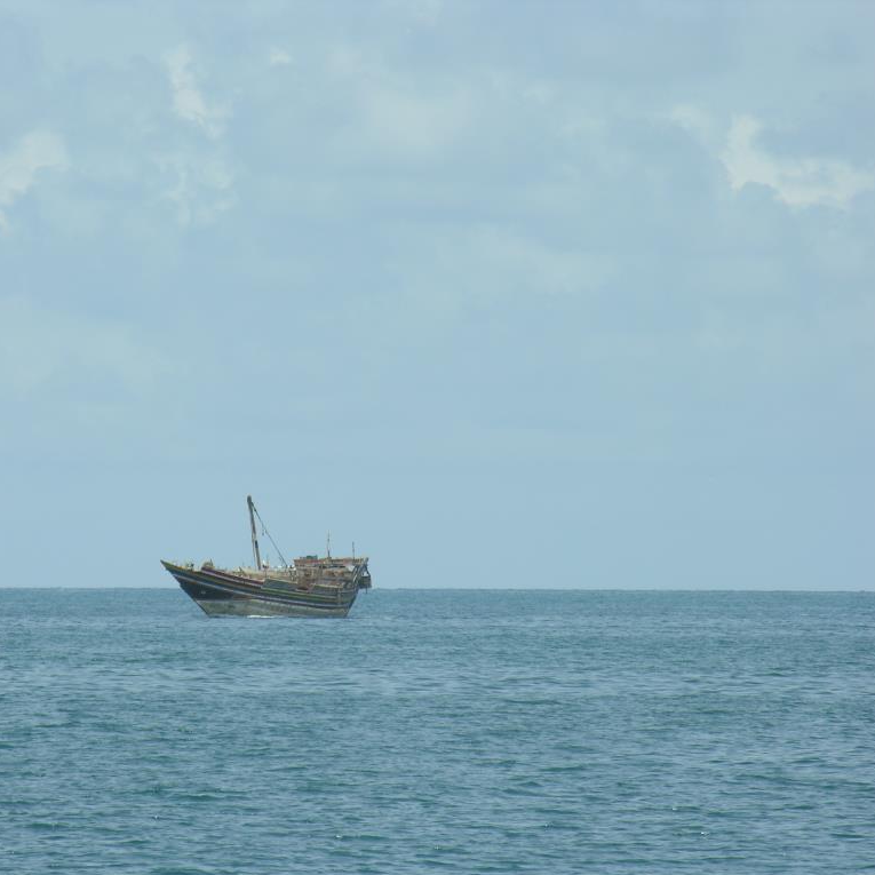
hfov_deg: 4.2
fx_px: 11840
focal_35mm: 414
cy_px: 438
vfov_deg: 4.2
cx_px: 307
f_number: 6.6
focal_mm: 89
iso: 50
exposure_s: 1/227
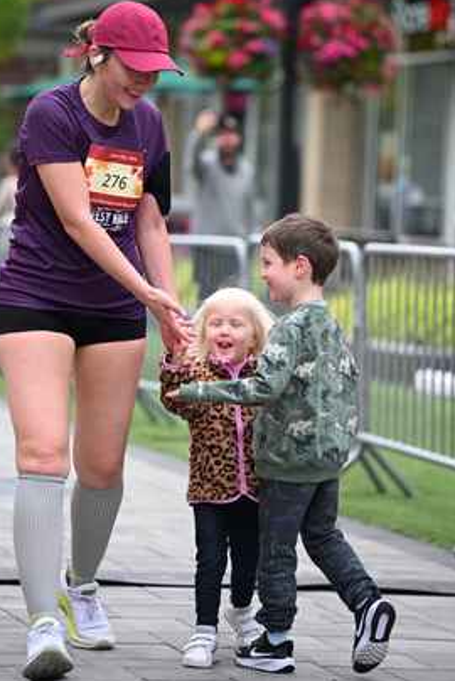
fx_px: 3217
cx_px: 228
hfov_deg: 8.1
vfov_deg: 12.1
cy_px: 224
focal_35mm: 170
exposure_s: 1/2500
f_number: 2.8
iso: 640
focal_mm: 125
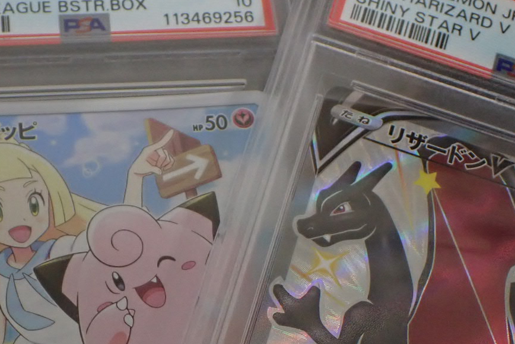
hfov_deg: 28.8
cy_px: 345
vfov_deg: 19.2
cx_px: 124
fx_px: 987
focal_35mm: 69
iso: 500
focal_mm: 5.4
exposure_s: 1/125
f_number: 2.3
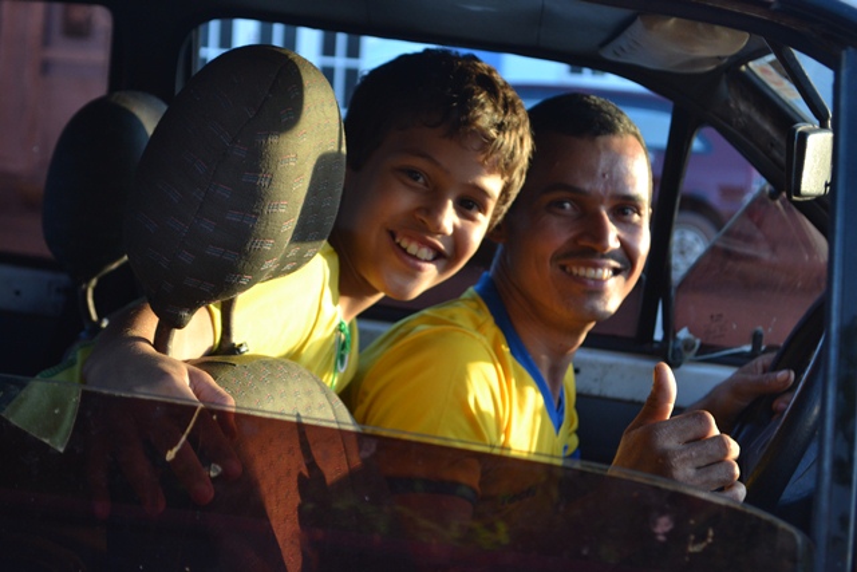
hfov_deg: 28.1
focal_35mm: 72
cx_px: 428
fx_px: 1714
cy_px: 286
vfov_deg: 18.9
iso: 400
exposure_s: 1/80
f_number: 5.3
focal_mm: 48
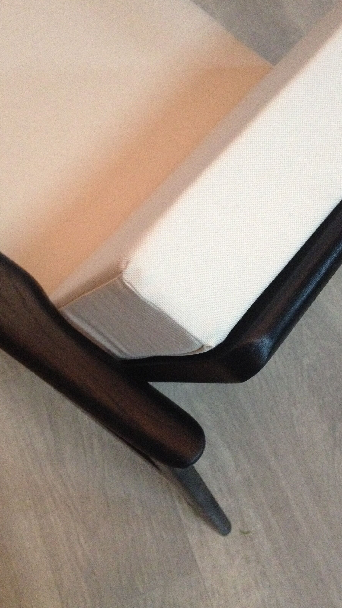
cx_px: 171
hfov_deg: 30.4
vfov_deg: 51.6
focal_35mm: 39
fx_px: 629
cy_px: 301
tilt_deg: -63.0
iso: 500
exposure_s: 1/17
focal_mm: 4.28
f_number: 2.4
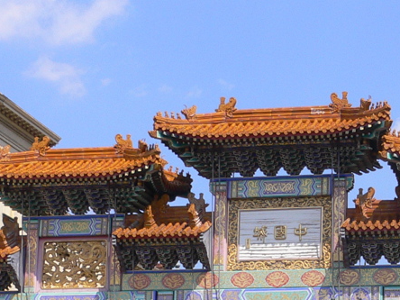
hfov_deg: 19.1
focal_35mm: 101
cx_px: 362
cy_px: 288
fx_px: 1167
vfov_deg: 14.5
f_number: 5.6
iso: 80
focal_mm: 5.8
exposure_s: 1/320
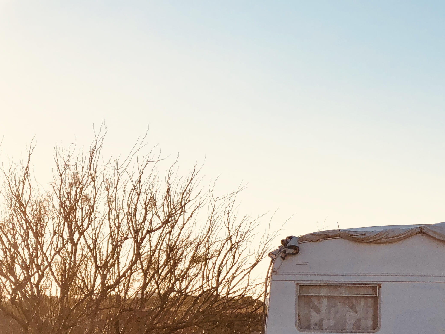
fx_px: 1427
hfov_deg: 17.4
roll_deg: -0.2
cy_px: 236
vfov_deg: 13.3
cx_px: 407
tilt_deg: +3.3
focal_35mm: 111
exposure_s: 1/979
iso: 20
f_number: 2.8
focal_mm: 6.6
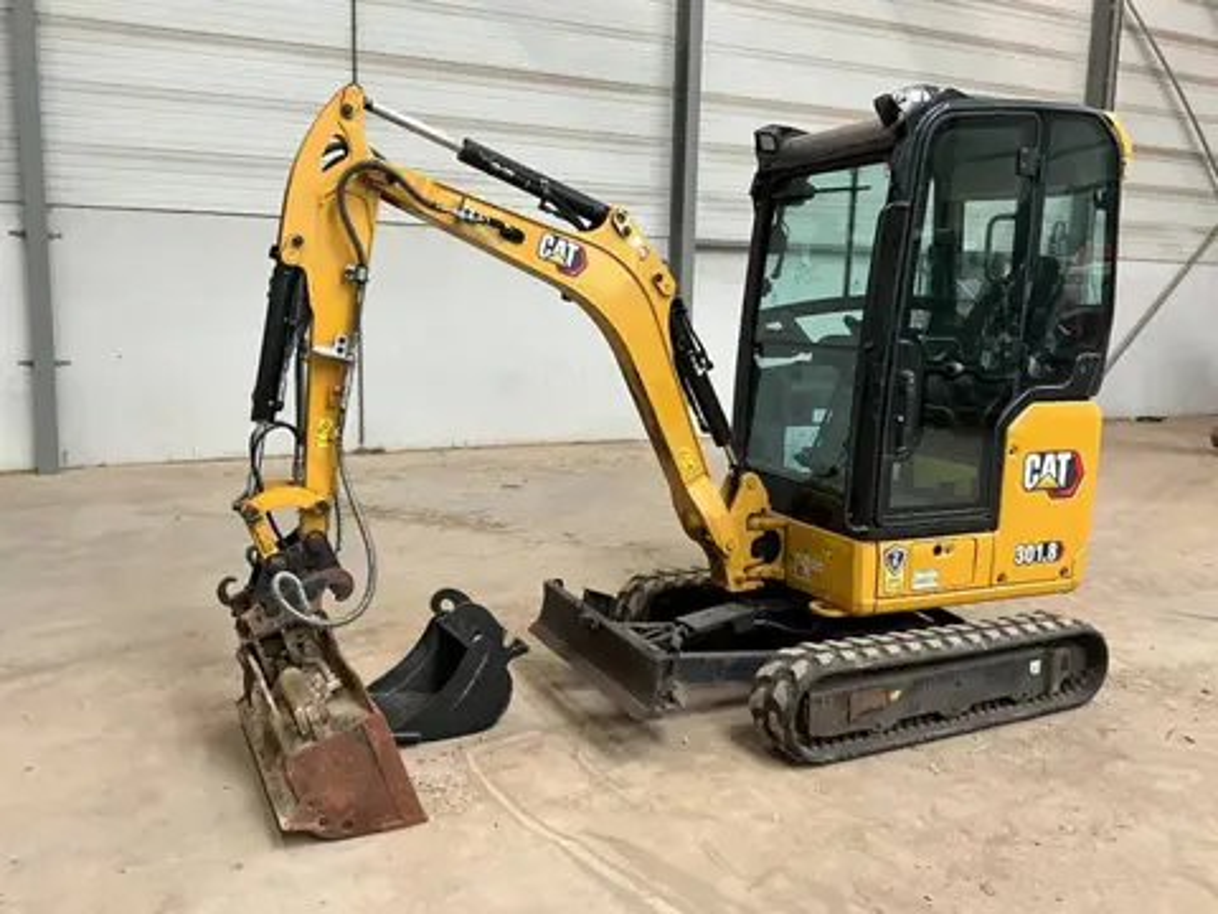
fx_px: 1020
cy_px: 457
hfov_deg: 61.7
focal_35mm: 29
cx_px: 609
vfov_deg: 48.2
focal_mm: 3
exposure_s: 1/60
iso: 125
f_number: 1.8
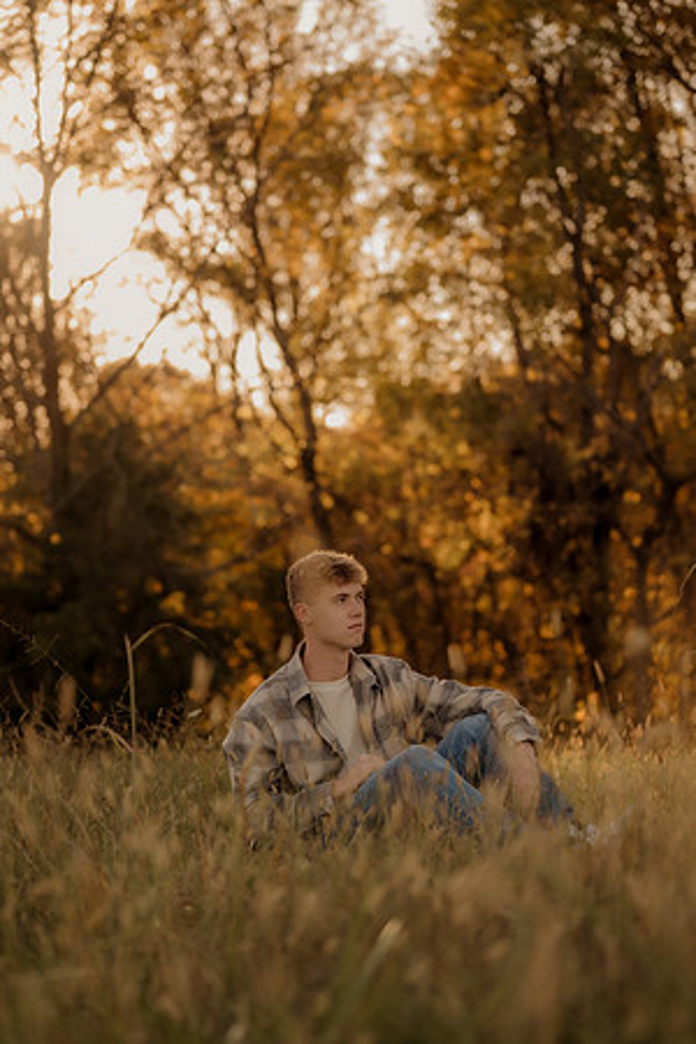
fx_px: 2175
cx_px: 348
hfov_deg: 18.2
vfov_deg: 27.0
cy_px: 522
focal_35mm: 75
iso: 250
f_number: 1.8
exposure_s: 1/1250
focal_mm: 50
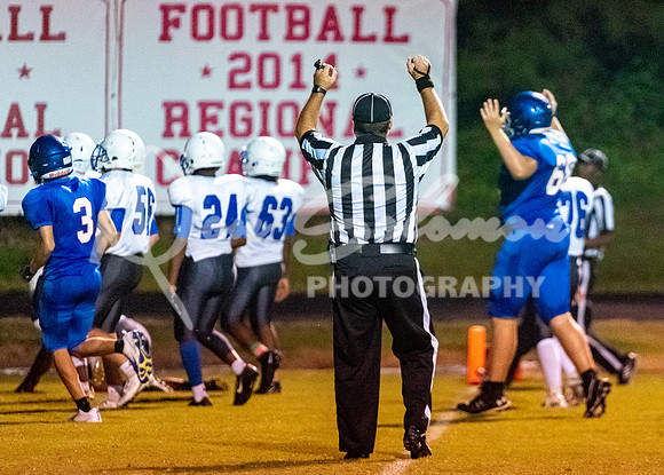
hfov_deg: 5.5
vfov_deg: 3.9
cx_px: 397
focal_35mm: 367
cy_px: 240
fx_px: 6926
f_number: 4
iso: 25600
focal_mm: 280
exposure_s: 1/800
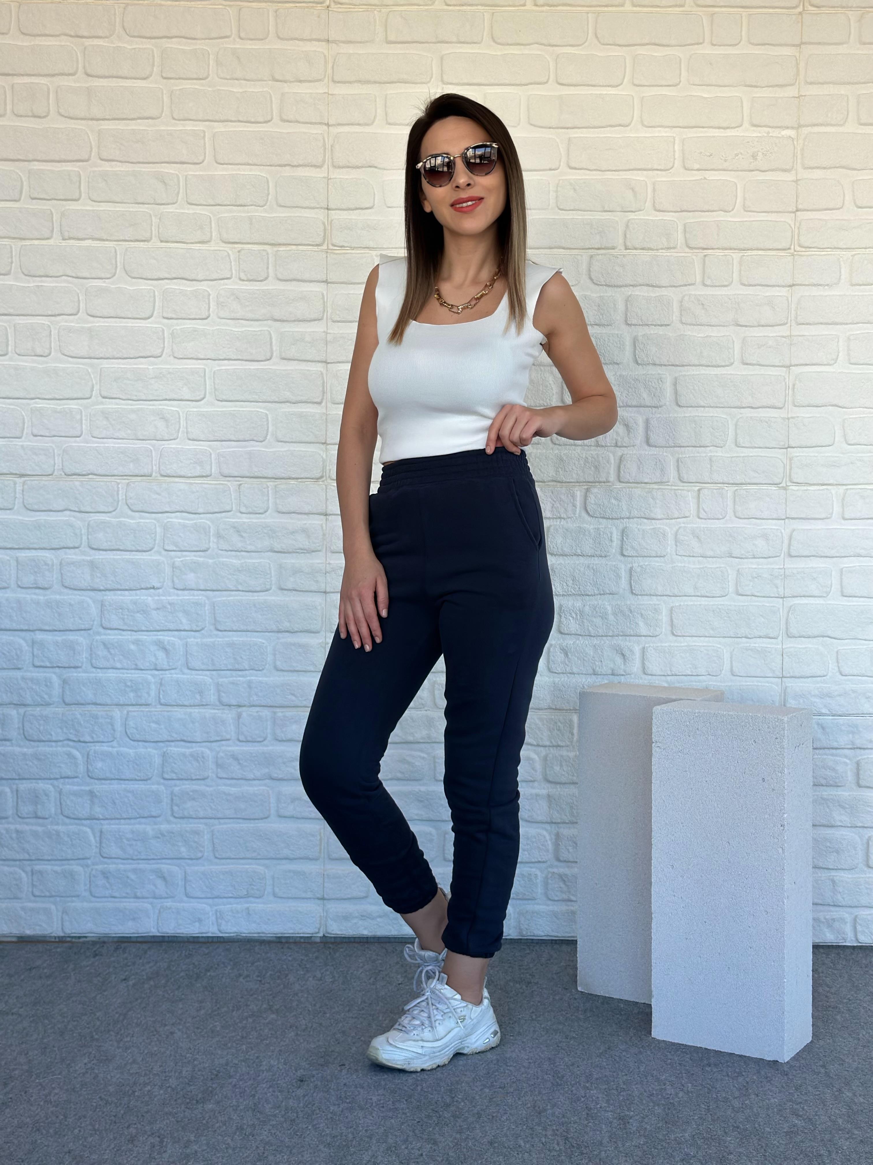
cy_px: 582
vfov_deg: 39.7
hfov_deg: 30.3
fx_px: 1614
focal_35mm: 48
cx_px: 436
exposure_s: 1/419
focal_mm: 6.86
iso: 80
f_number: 1.78
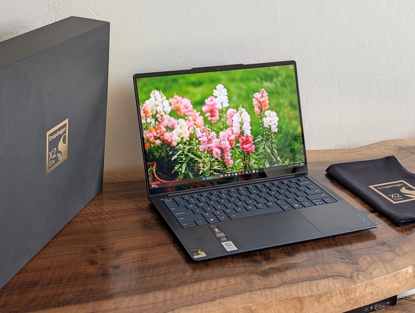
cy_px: 156
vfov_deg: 29.7
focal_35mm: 49
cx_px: 208
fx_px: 588
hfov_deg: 38.9
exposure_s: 1/30.6
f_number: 1.68
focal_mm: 6.9
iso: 23
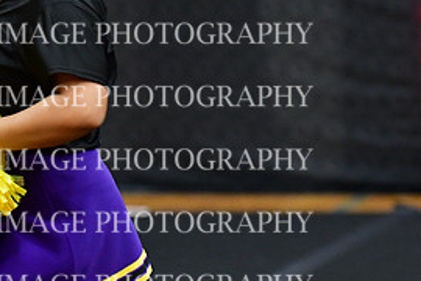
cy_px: 65
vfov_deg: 2.3
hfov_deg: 3.5
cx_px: 87
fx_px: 6958
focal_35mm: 595
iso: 5000
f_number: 3.5
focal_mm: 185
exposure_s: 1/500
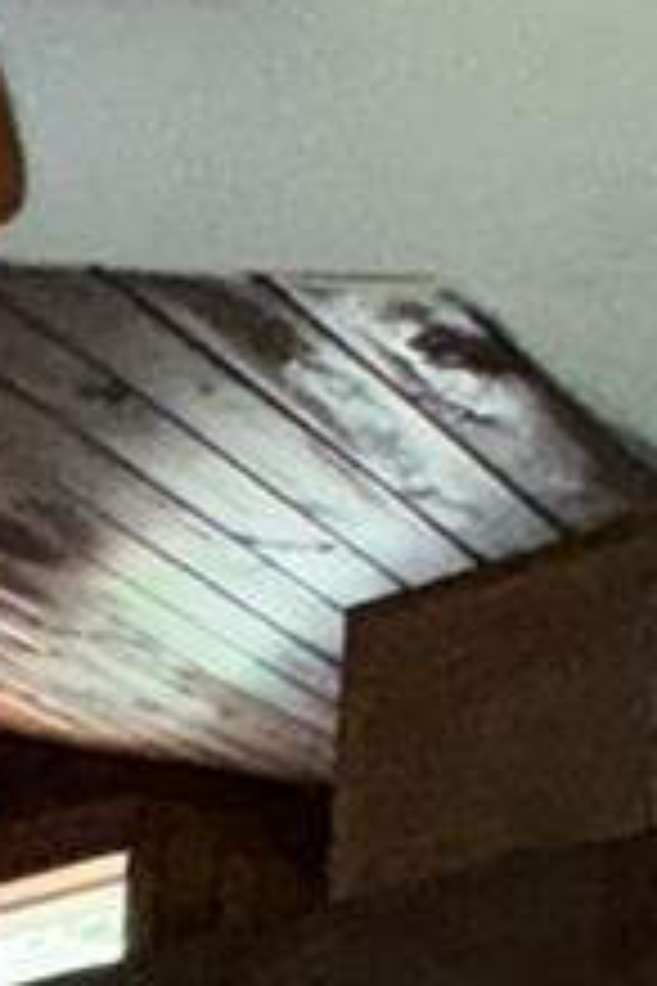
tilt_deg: -6.3
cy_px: 2247
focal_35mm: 102
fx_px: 2792
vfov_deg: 14.5
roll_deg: -0.7
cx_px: -1575
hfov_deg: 9.2
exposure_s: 1/60
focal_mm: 2.22
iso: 160
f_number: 2.2
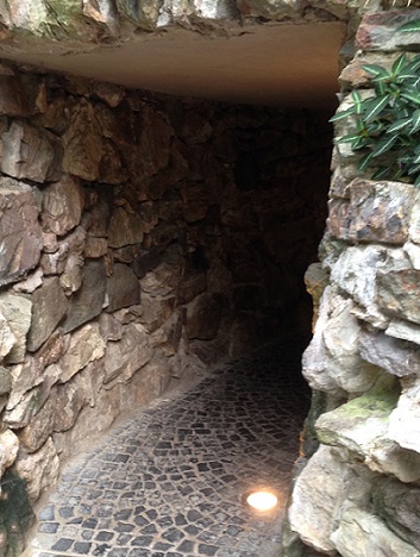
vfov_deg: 45.7
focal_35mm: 41
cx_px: 202
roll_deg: -0.3
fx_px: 661
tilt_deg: -10.1
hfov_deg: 35.3
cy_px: 300
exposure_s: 1/20
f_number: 2.4
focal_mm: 4.12
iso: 100
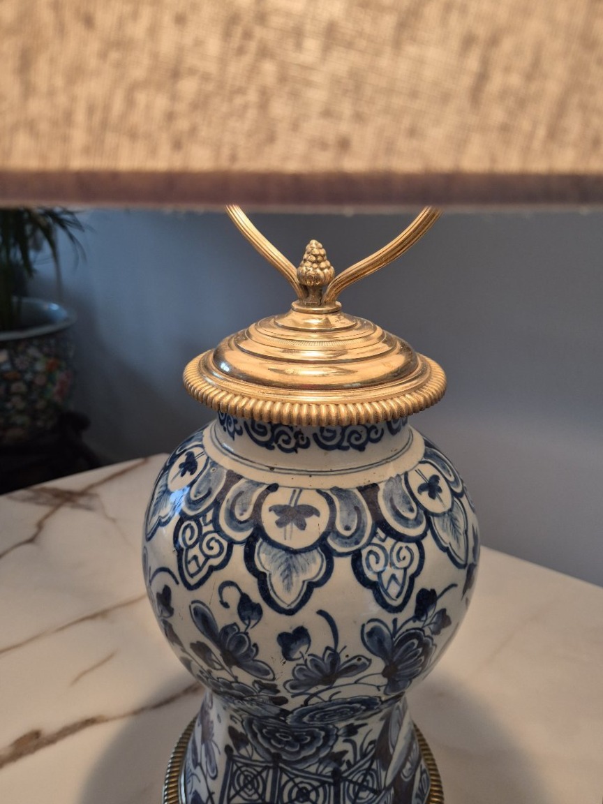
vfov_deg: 73.9
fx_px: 534
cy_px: 402
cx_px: 302
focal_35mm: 23
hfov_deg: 58.9
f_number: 1.8
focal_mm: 5.4
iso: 125
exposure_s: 1/100
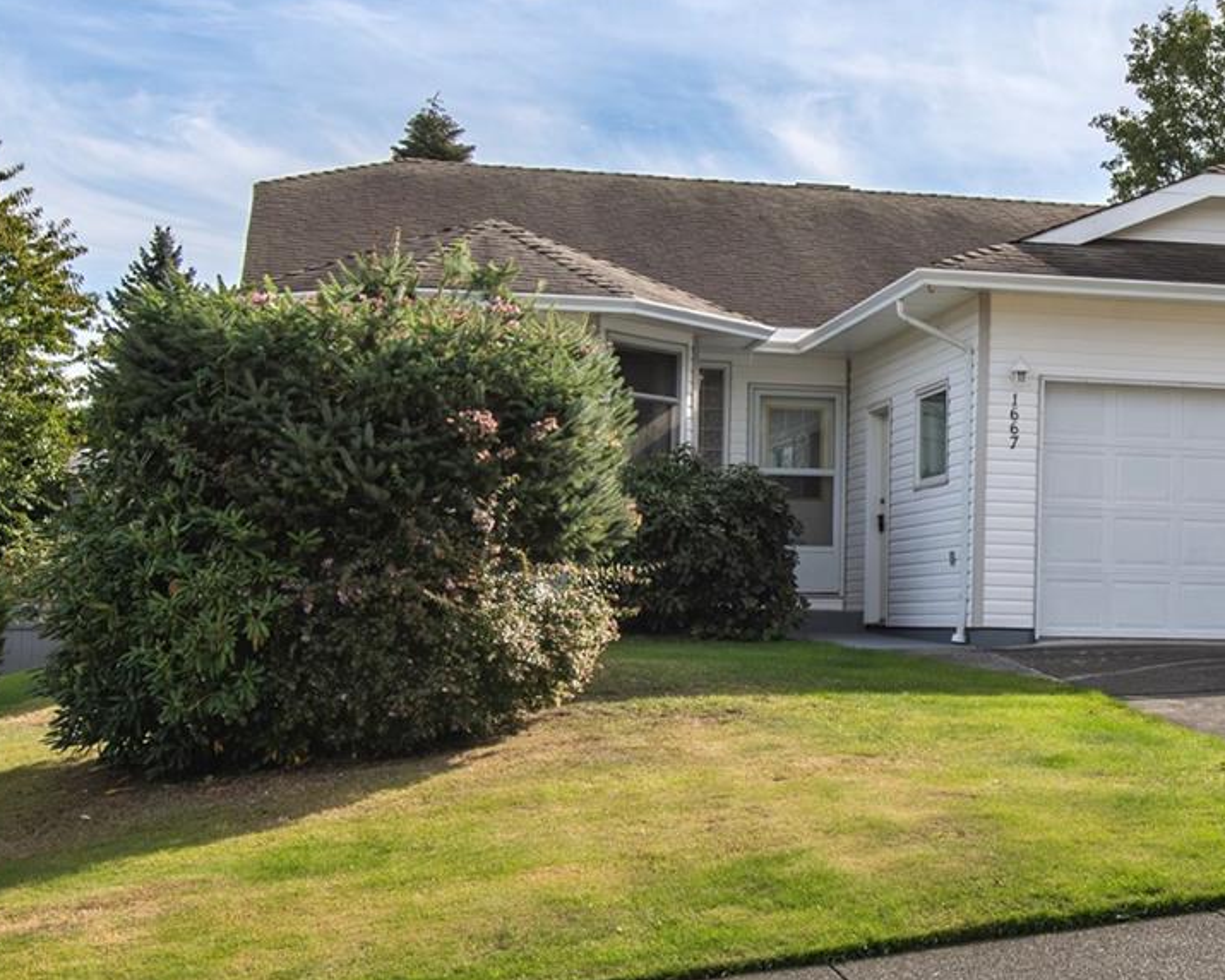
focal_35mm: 63
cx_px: 992
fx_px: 2284
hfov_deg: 29.3
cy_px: 457
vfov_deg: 24.2
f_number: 11
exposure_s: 1/500
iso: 320
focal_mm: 20
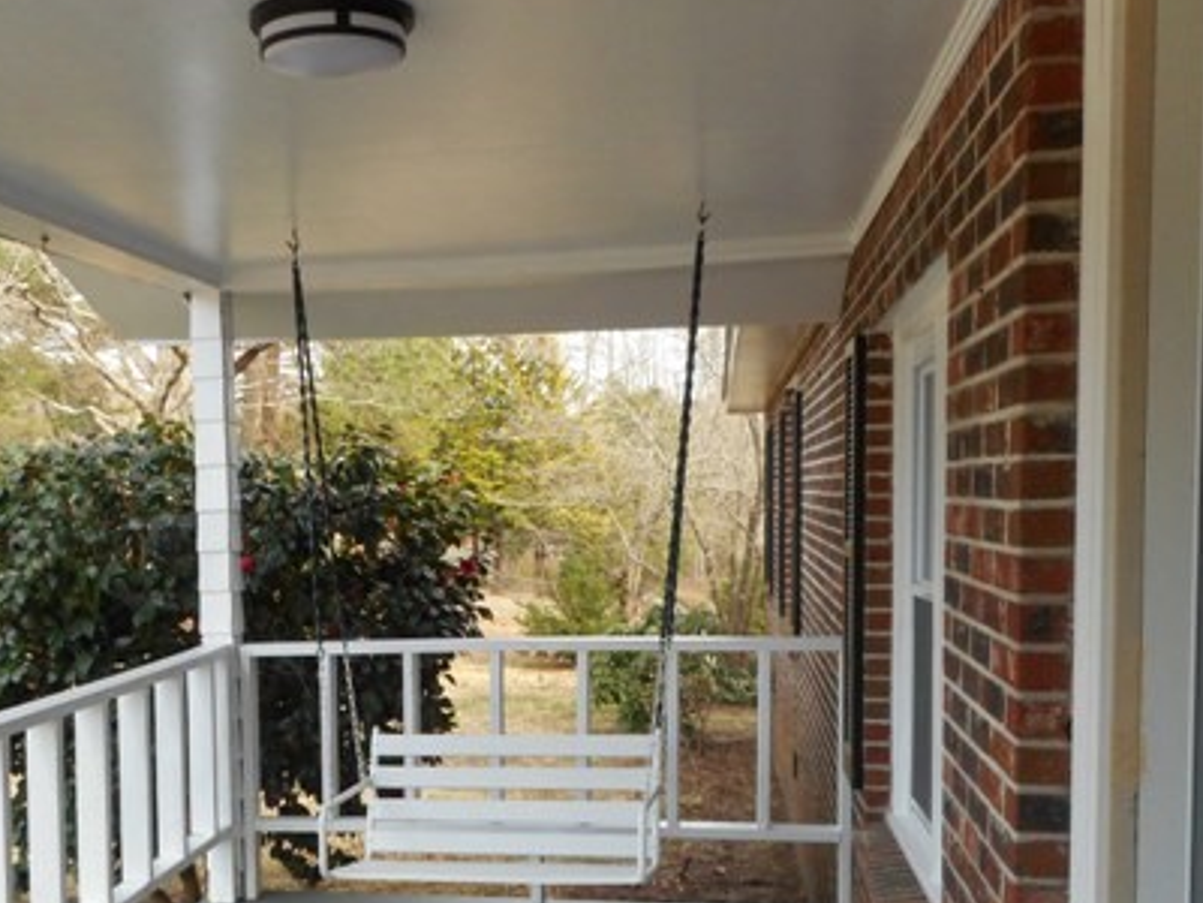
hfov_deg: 46.1
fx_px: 1390
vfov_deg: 35.5
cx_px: 412
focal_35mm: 40
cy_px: 626
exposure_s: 1/250
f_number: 3.7
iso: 220
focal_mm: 4.5
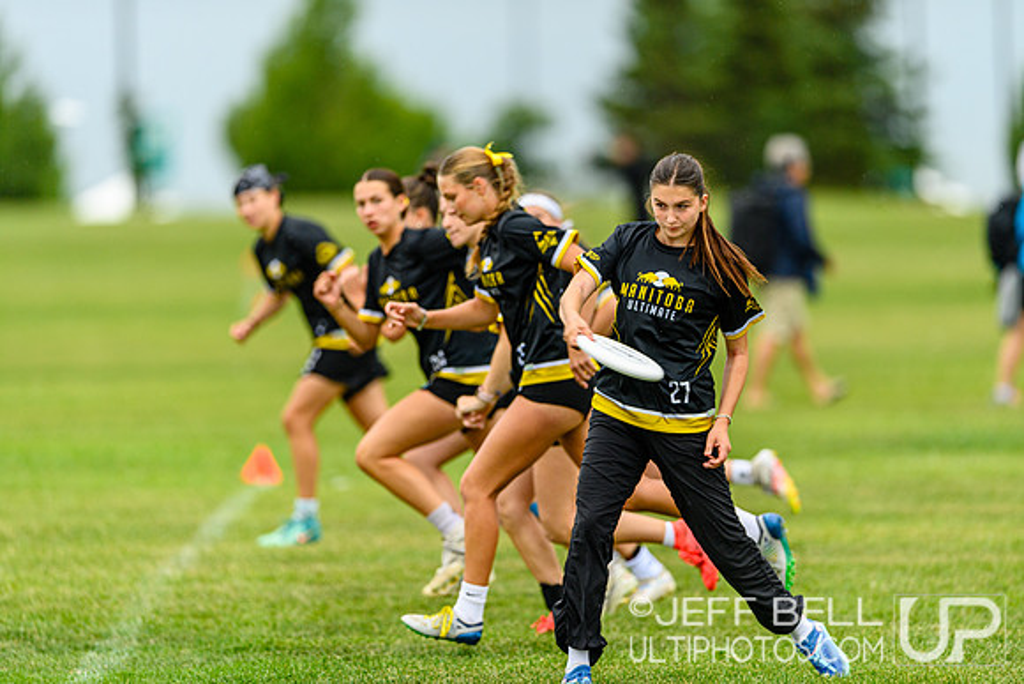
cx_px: 512
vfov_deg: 3.4
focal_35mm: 400
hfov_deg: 5.2
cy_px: 342
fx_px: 11380
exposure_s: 1/1250
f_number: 3.2
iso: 360
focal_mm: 400
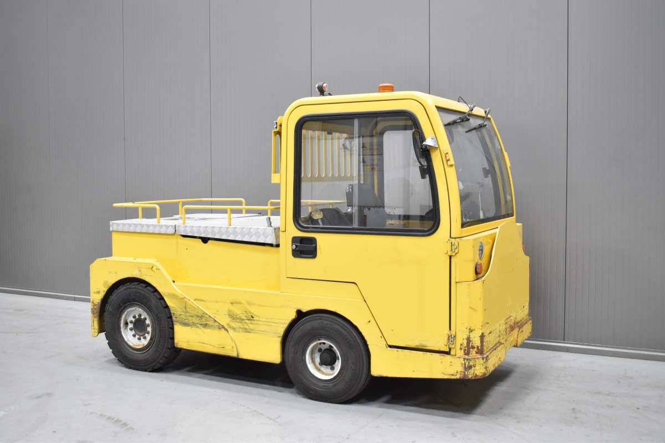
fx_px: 693
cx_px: 332
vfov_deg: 35.5
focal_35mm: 38
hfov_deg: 51.3
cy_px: 222
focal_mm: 25
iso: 1600
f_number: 4
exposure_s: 1/50
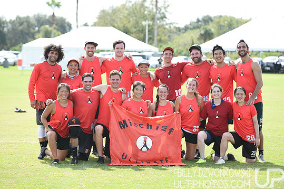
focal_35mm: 140
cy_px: 92
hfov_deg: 14.7
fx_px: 1103
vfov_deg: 9.8
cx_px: 140
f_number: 5
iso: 100
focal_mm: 130
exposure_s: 1/250
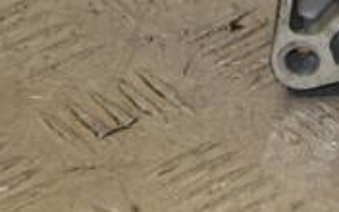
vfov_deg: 3.3
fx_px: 3619
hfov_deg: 5.3
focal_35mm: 392
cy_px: -123
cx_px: 528
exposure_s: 1/200
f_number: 6.3
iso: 800
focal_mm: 75
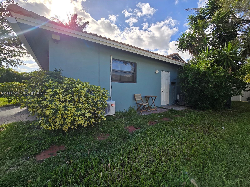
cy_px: 94
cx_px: 125
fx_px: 94
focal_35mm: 13
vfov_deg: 89.9
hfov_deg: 106.2
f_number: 2.2
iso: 50
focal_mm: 2.2
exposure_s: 1/1358
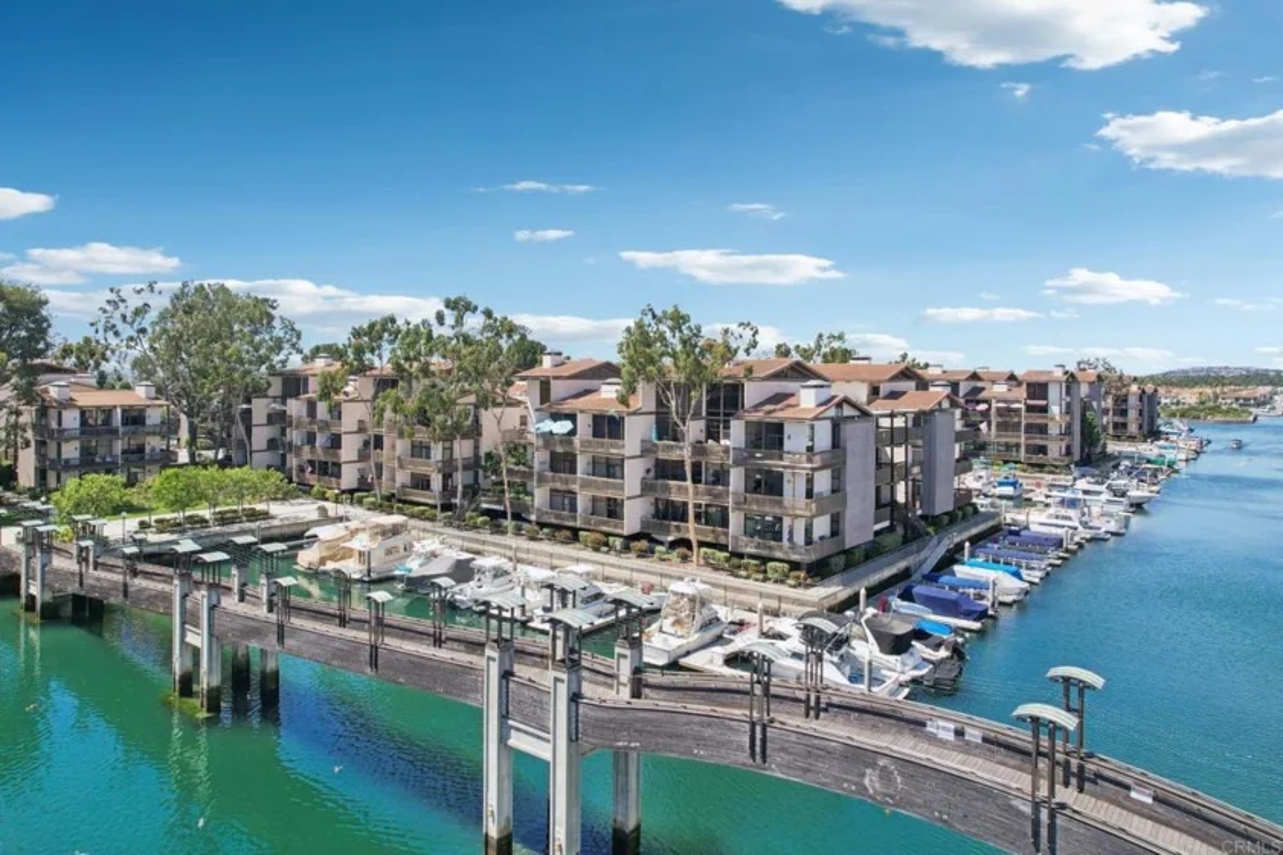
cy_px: 428
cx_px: 642
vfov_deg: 57.2
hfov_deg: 78.6
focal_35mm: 22
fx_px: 784
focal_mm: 8.4
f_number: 2.8
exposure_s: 1/2000
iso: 130
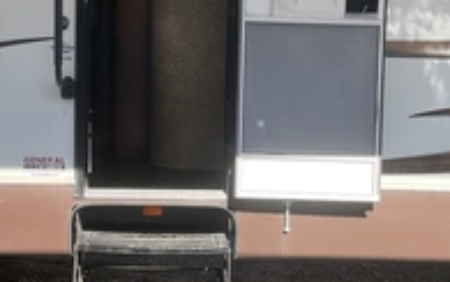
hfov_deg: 32.4
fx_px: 773
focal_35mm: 63
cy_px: 104
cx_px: 187
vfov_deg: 20.6
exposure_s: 1/435
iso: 25
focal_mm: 3
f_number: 1.8
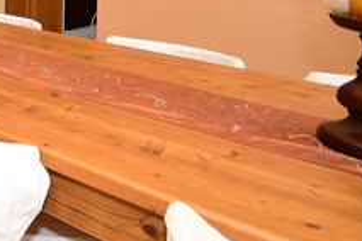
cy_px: -62
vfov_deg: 24.3
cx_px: -160
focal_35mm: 50
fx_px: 498
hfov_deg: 28.6
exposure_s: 1/60
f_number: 6.3
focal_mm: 11
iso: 640
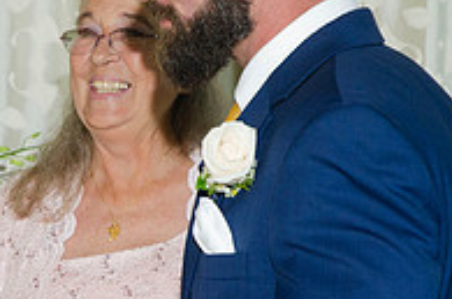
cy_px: 183
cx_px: -14
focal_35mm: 245
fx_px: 3069
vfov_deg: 5.6
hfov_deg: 8.4
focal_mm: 55
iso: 400
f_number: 5.6
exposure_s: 1/125
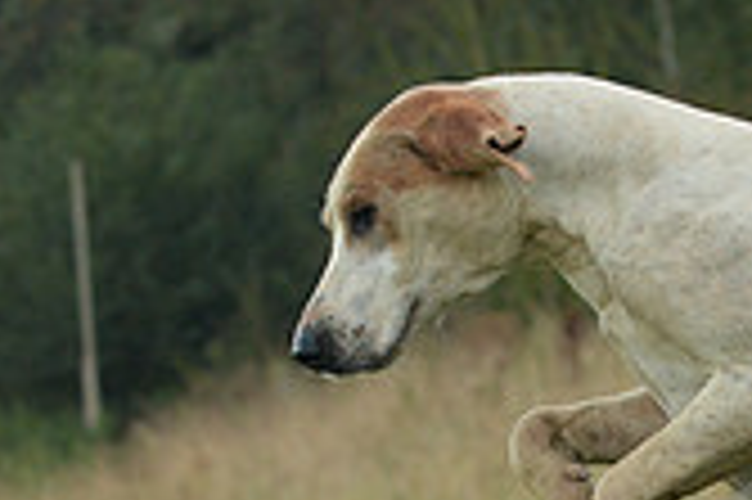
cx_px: 977
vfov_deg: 5.6
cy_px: 793
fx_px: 5071
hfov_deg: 8.4
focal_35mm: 243
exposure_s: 1/640
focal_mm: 70
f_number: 4.5
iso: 2500
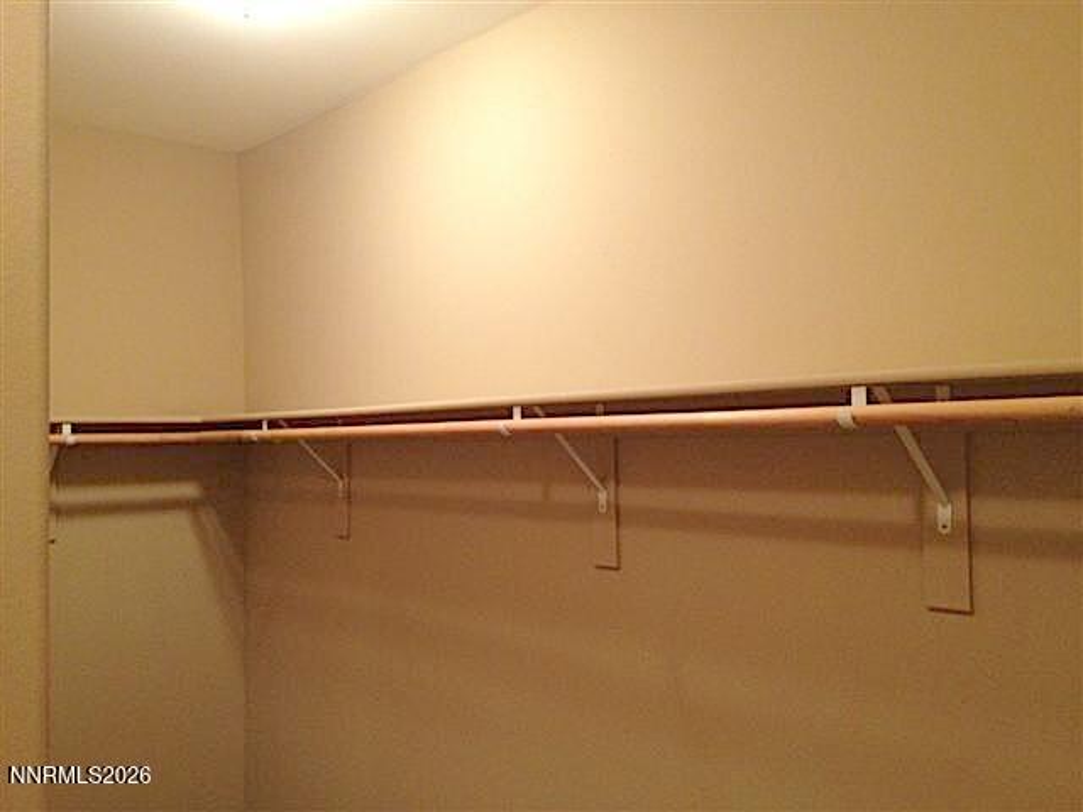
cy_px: 406
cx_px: 542
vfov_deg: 40.7
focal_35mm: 35
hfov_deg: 52.6
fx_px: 1095
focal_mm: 4.28
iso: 320
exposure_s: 1/20
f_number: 2.4
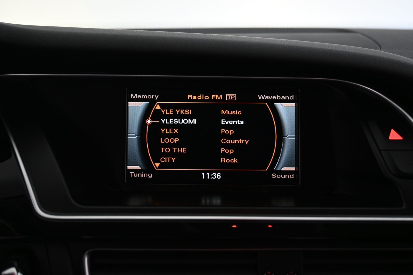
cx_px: 206
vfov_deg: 36.9
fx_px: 413
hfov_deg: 53.1
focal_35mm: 36
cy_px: 138
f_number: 4.2
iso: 1600
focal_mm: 24
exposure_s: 1/40
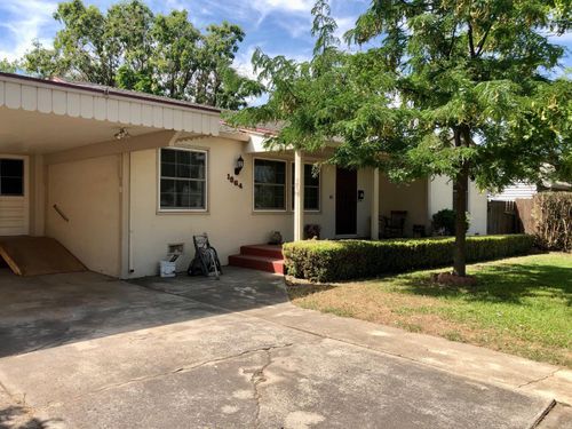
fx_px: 463
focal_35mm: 28
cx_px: 286
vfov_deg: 49.7
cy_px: 214
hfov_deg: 63.4
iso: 20
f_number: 1.8
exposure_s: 1/1056
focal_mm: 3.99
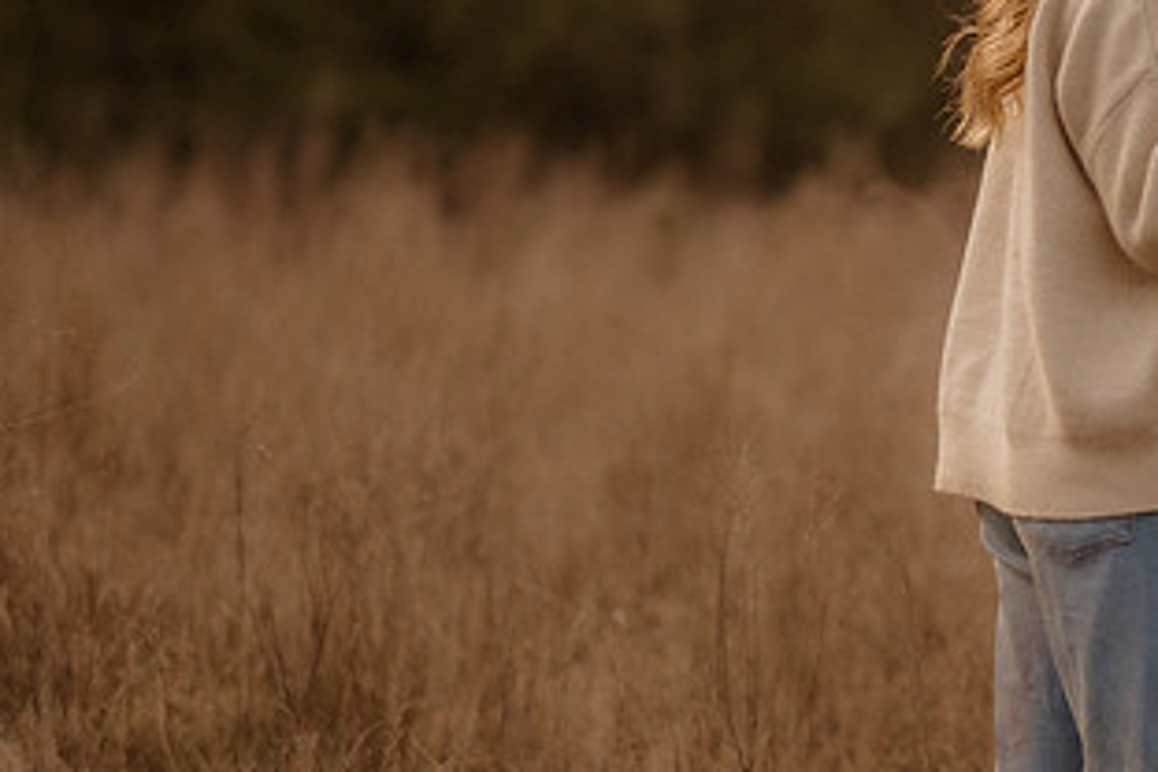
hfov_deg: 12.9
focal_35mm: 158
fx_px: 5082
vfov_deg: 8.7
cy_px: 243
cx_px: 1024
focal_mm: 85
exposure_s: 1/1000
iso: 320
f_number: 1.4
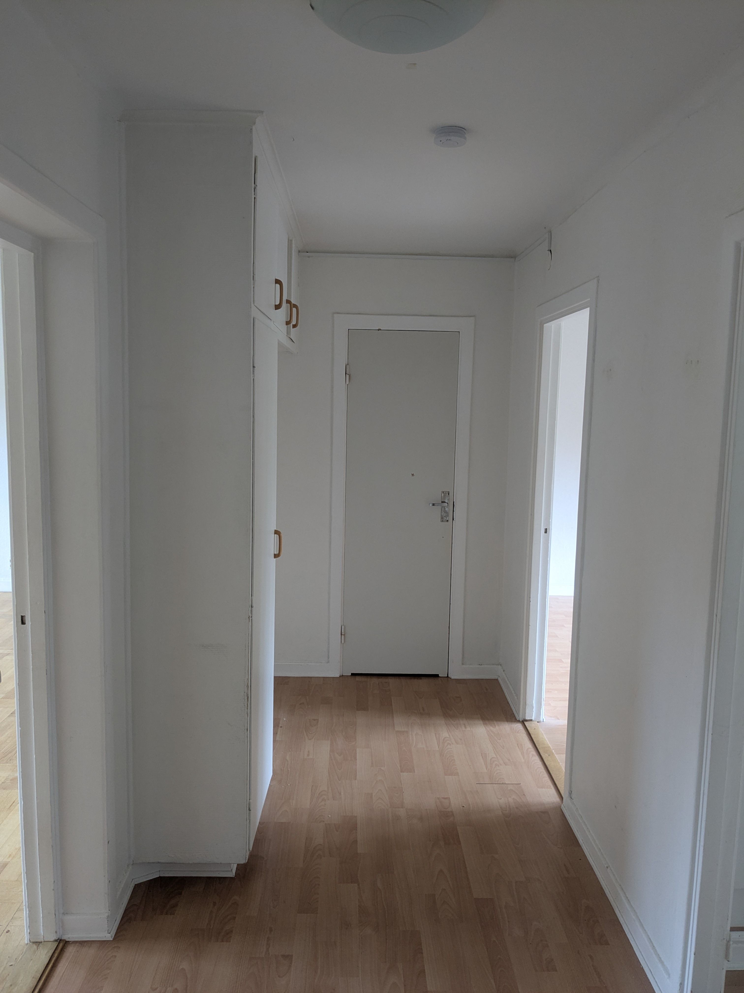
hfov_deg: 51.4
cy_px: 496
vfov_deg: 65.3
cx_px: 372
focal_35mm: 27
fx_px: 774
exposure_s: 1/25
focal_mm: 4.38
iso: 68
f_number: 1.73
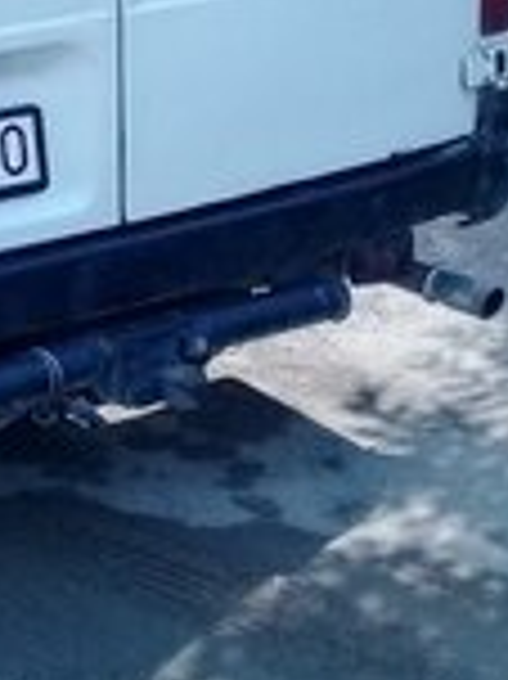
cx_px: -288
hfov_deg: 13.5
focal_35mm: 102
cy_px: -122
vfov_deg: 18.3
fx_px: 1999
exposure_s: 1/498
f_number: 2.2
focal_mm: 3.3
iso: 64
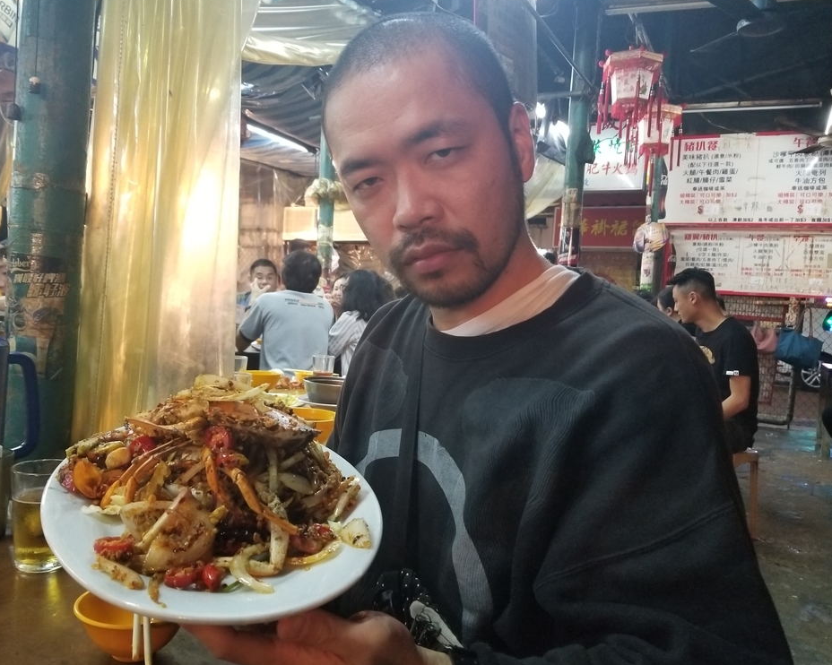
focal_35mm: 28
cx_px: 378
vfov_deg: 51.5
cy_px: 331
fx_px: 689
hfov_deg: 62.1
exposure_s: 1/50
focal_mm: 4.25
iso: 640
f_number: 1.7
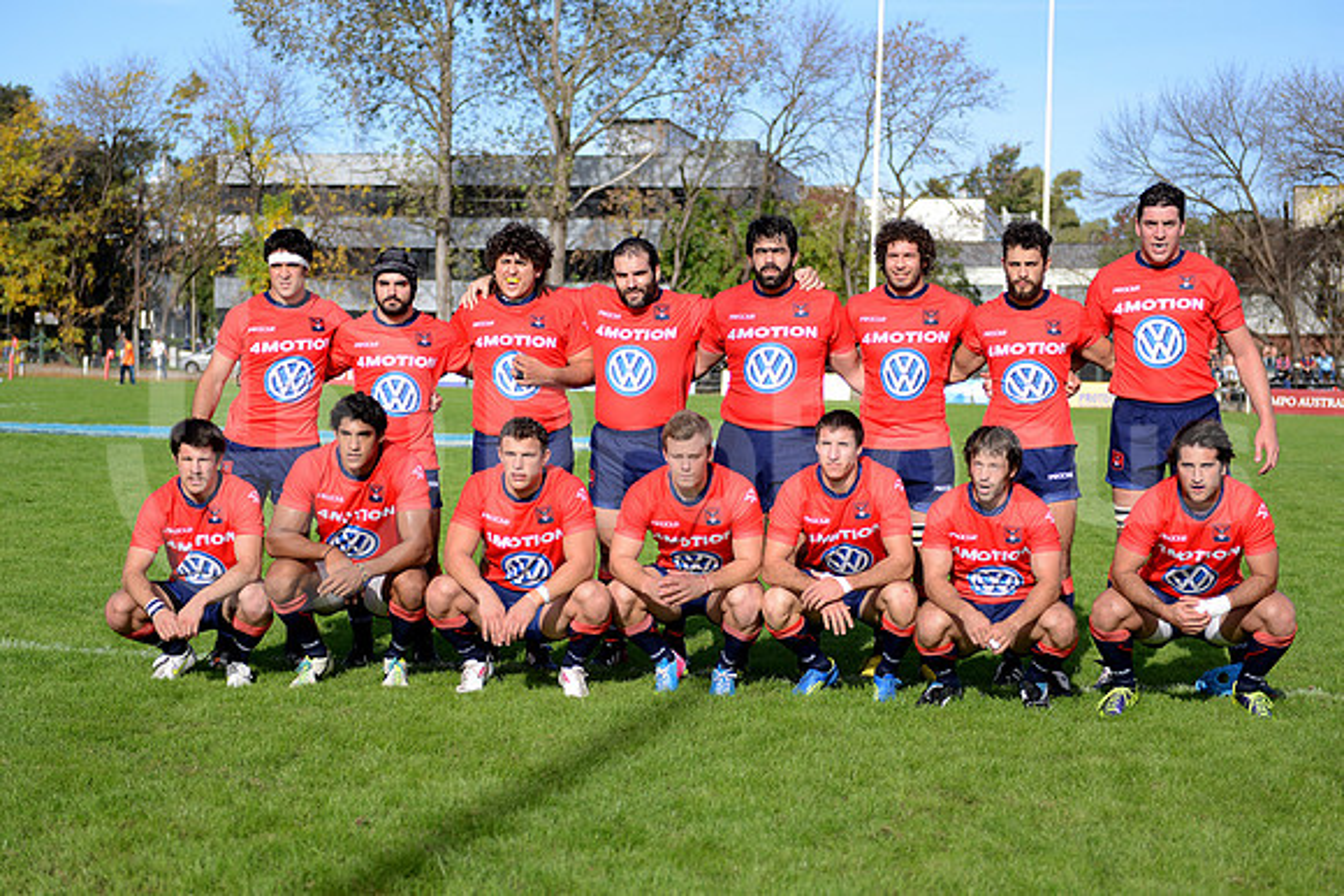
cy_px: 448
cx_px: 672
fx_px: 2091
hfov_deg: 35.6
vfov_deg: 24.2
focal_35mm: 56
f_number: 2.8
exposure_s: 1/3200
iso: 250
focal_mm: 56
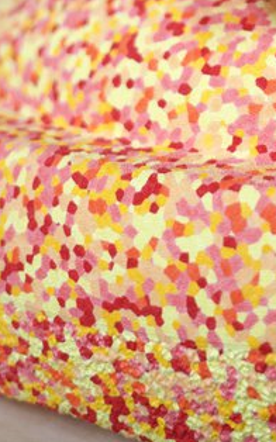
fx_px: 1566
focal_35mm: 130
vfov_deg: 15.5
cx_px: 371
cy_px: -91
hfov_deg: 9.9
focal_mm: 50
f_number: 2.5
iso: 500
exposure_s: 1/125
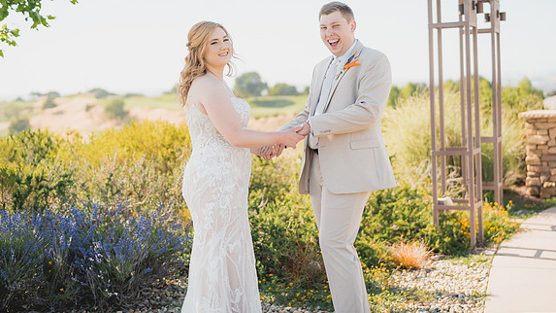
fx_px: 781
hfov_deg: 39.2
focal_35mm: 53
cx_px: 277
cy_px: 128
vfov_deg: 22.6
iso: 125
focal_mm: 50
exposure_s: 1/2000
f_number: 1.8
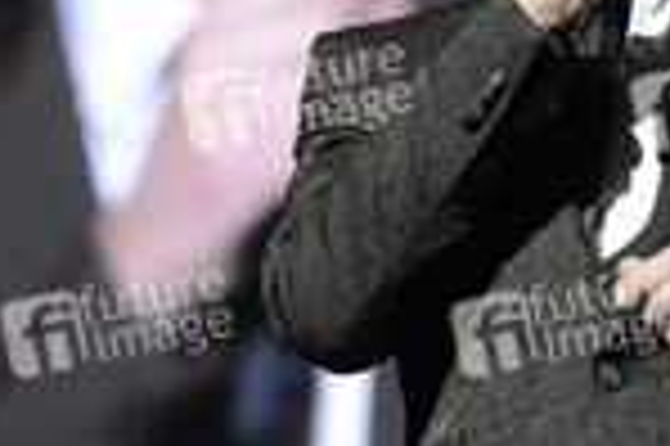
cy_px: -14
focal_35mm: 309
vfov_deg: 4.4
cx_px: 627
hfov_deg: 6.7
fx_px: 5744
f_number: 2.8
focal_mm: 102
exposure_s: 1/200
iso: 800
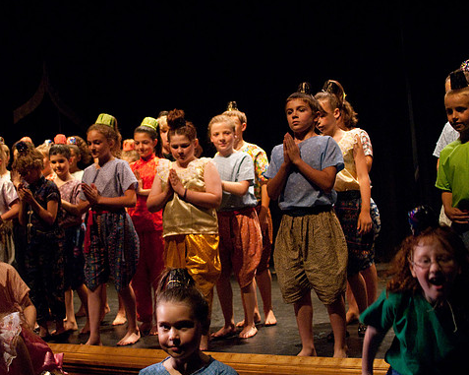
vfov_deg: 31.4
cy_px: 189
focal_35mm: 48
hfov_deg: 38.7
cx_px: 195
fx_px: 666
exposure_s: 1/200
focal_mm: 28
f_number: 2.8
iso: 1000
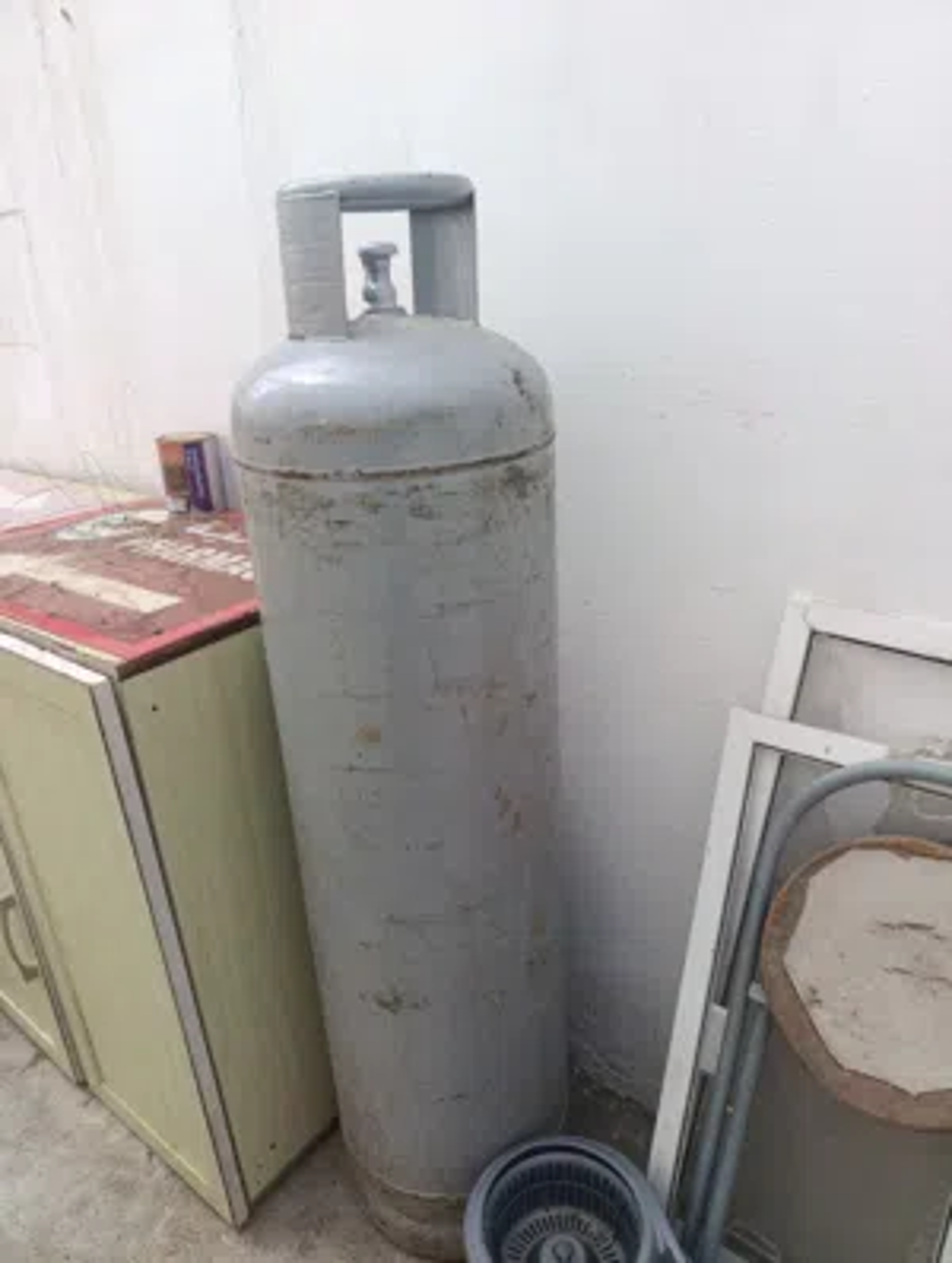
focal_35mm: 23
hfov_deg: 59.0
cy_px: 632
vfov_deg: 73.8
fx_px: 841
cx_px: 476
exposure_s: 1/146
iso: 50
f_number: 1.6
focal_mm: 6.14
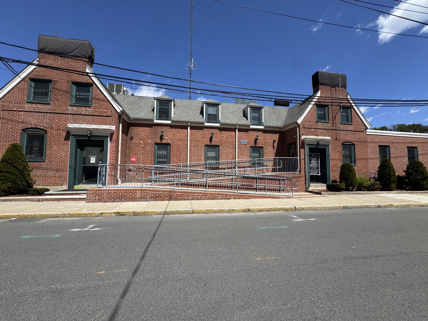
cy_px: 160
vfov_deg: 85.7
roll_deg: -0.3
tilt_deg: +2.6
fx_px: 173
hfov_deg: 102.1
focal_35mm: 14
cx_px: 214
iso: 50
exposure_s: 1/2273
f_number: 2.2
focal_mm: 2.22
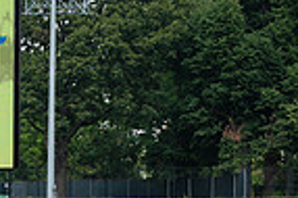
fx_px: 2571
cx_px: 47
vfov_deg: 4.4
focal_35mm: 311
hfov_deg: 6.6
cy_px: 283
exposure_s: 1/400
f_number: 5
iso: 100
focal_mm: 64
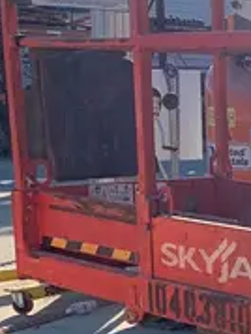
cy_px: 312
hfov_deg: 12.4
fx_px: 1032
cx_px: 480
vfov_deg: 18.0
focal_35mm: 107
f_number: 1.8
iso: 25
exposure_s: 1/2033
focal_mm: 4.25
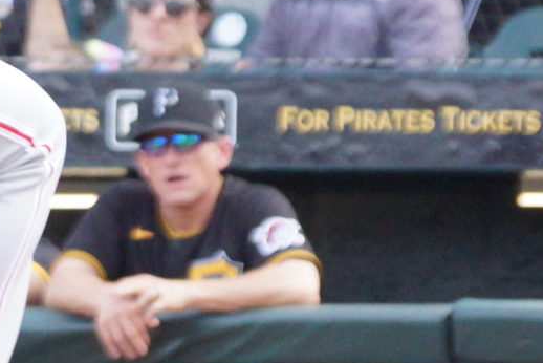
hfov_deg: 1.7
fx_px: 17883
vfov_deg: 1.2
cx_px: -235
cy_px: -94
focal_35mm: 1185
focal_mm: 160
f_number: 5
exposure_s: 1/1250
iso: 1250
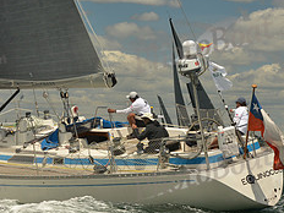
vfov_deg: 8.8
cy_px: 123
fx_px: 1378
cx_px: 71
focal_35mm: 168
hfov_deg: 11.7
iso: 400
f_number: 8
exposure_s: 1/800
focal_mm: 70
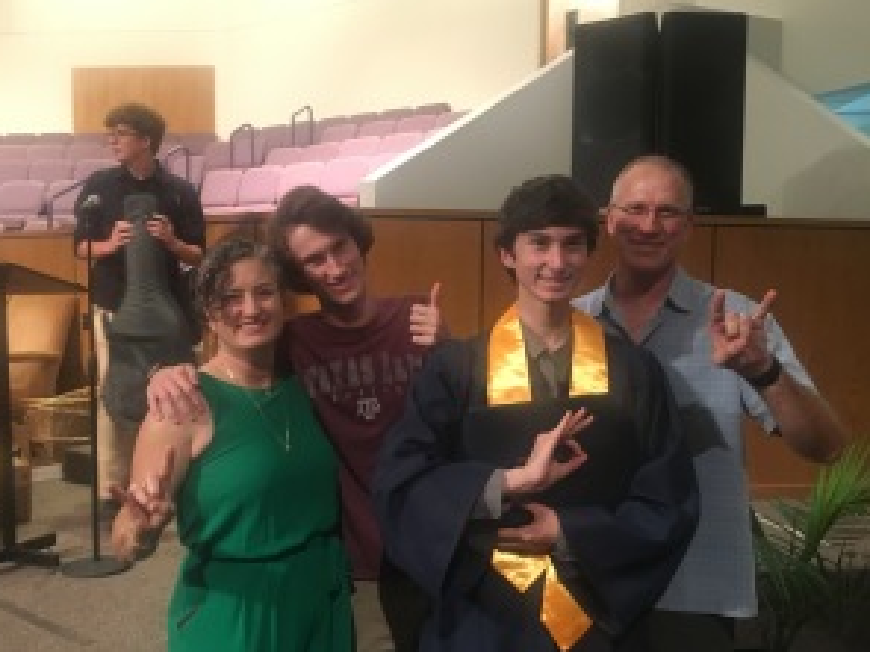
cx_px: 425
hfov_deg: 51.4
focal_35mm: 36
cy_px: 354
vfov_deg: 39.6
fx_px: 904
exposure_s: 1/15
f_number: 2.2
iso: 200
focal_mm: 4.15
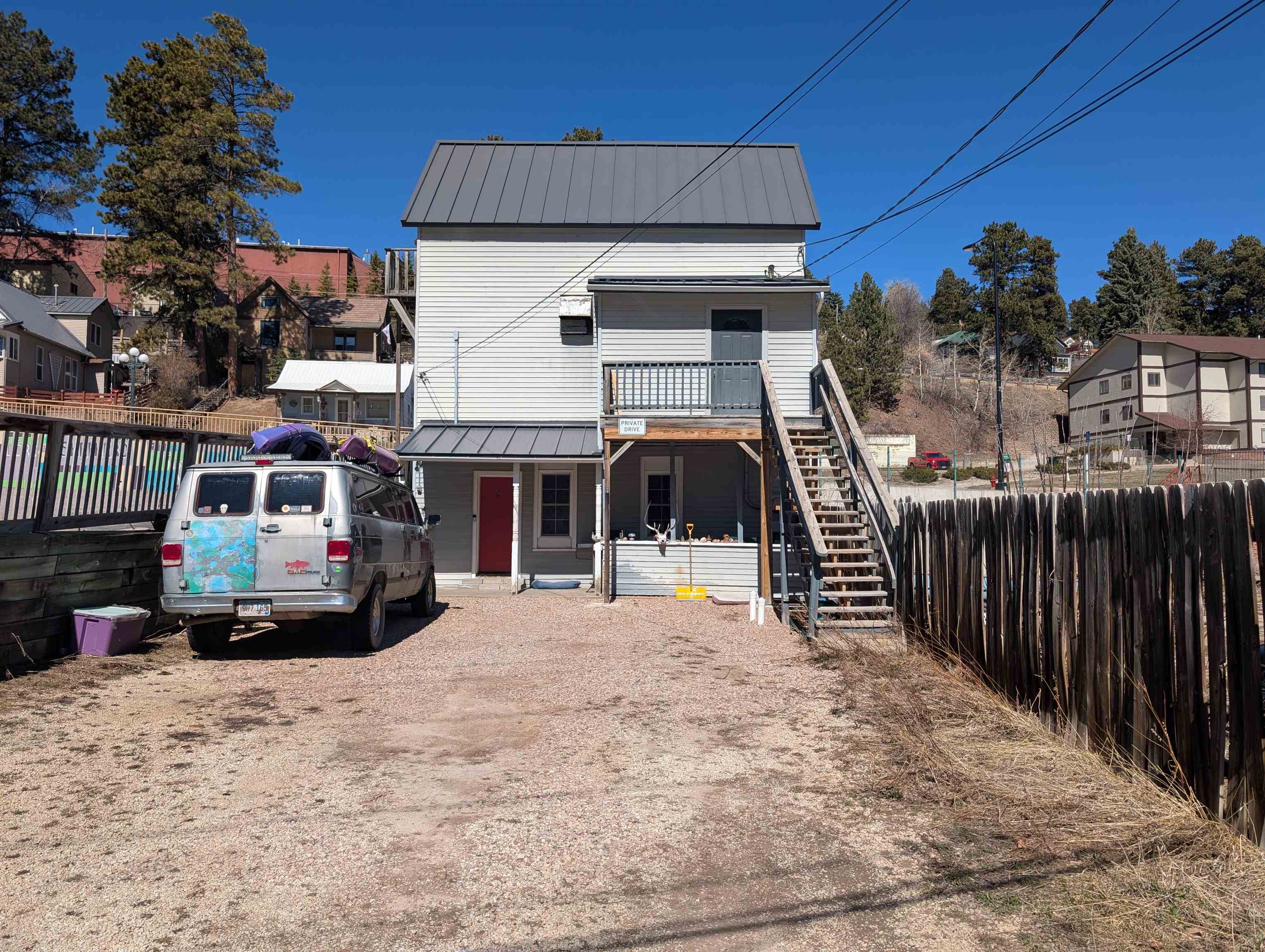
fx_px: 878
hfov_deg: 71.5
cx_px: 632
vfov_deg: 56.9
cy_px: 476
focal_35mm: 24
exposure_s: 1/1637
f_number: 1.68
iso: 21
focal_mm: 6.9
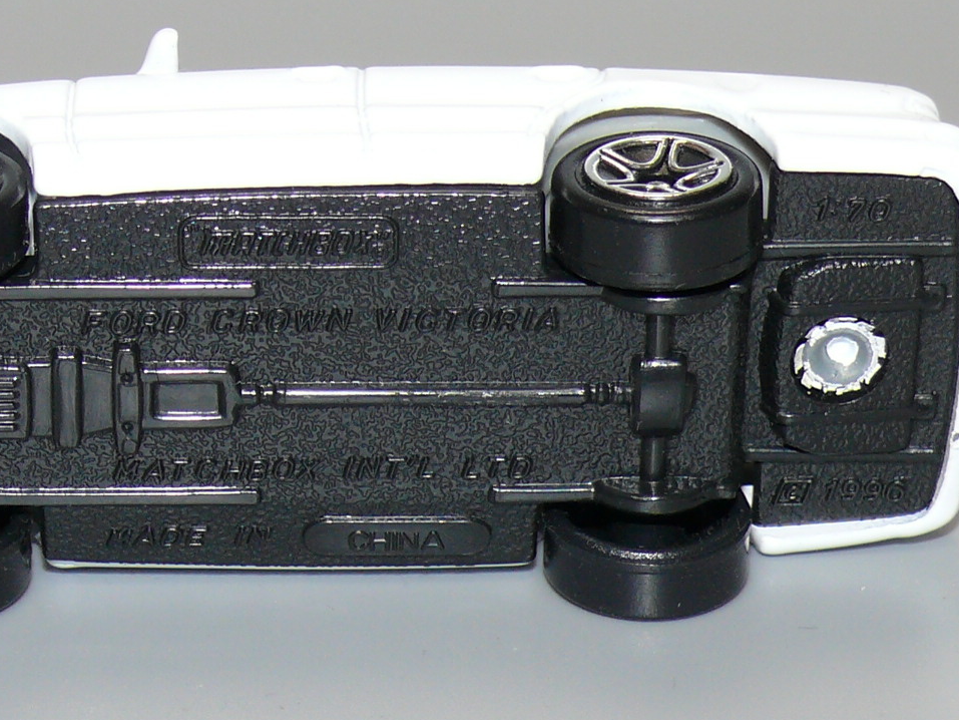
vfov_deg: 7.7
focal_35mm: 194
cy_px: 350
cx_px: 389
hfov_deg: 10.2
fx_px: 5375
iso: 100
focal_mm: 14.3
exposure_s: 1/30
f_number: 4
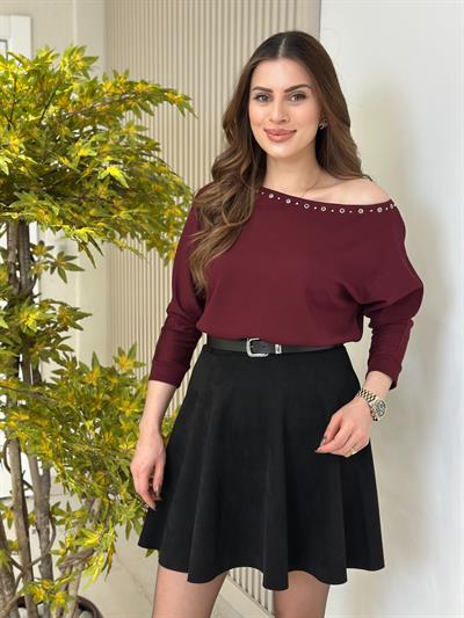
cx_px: 232
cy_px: 309
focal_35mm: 48
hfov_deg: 30.3
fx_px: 858
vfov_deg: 39.6
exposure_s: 1/100
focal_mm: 6.86
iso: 64
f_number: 1.78
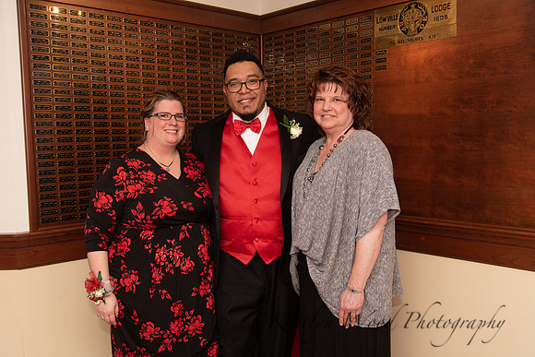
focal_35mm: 35
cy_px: 178
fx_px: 520
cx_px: 268
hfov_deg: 54.4
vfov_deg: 37.9
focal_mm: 35
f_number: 4
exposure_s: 1/200
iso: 800
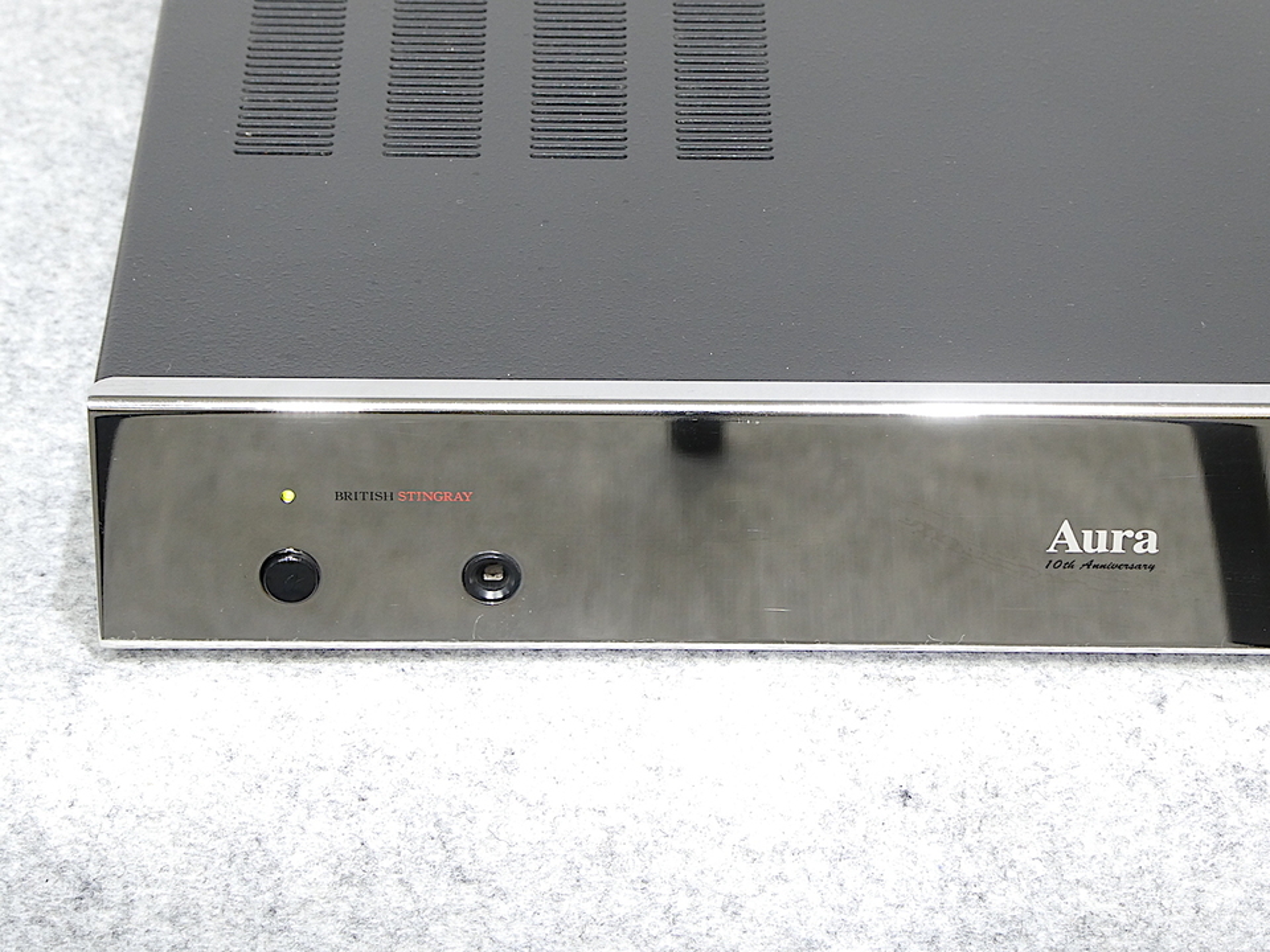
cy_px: 476
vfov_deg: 11.0
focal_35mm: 135
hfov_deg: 14.6
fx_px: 4953
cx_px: 635
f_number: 5.3
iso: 200
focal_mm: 24.2
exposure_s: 1/3.2
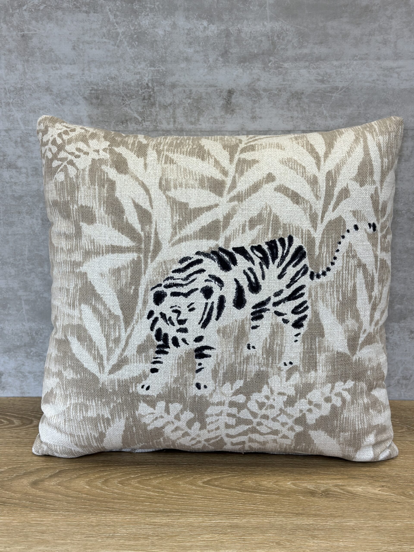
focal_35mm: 48
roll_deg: +0.5
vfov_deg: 39.7
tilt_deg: -16.1
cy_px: 276
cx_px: 207
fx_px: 765
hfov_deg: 30.3
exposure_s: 1/219
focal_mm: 6.86
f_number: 1.78
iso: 80
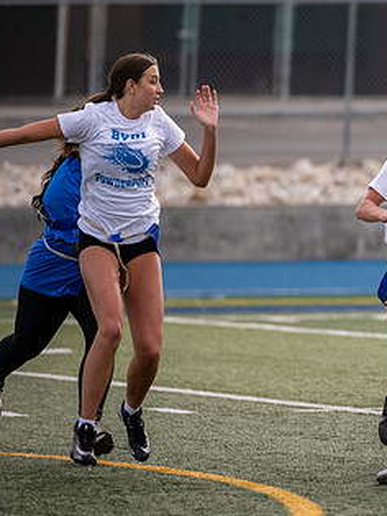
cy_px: 183
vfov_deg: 4.6
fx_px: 6414
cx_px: 442
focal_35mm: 430
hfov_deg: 3.5
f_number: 2.8
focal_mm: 200
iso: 200
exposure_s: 1/2500
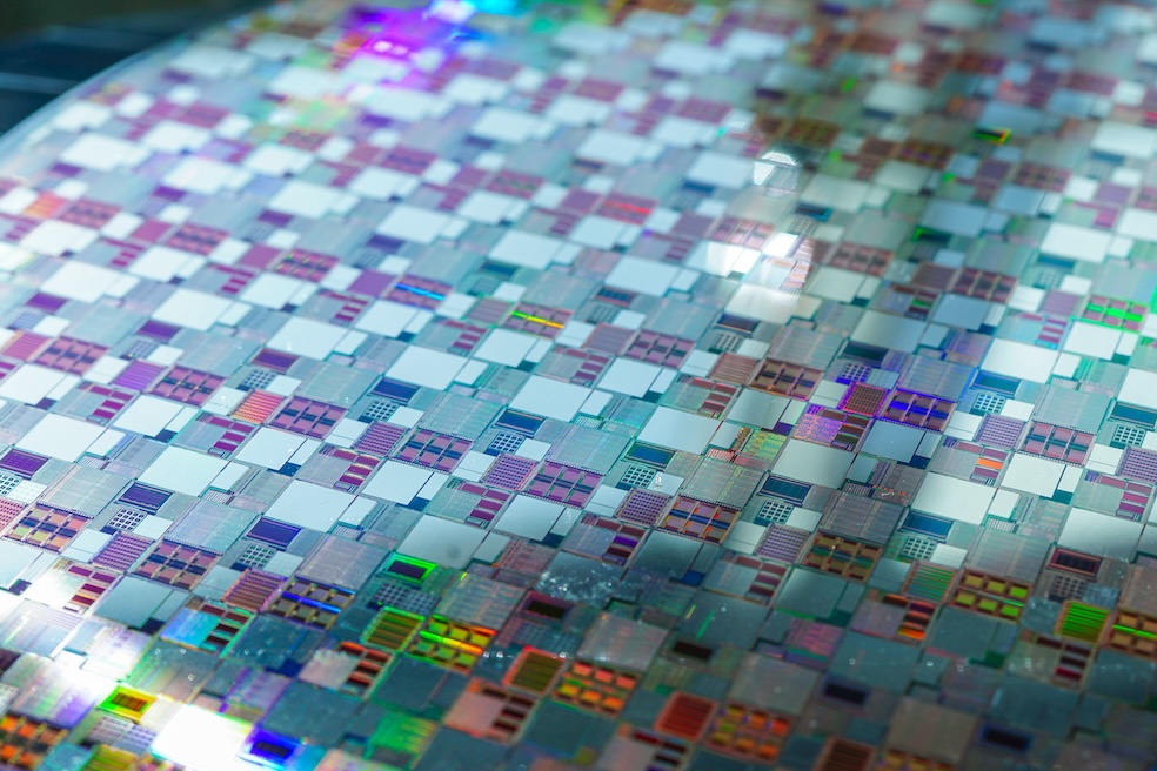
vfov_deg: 22.2
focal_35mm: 61
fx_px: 1960
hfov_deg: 32.9
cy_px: 450
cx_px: 640
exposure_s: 1/160
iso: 100
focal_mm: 50
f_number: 7.1
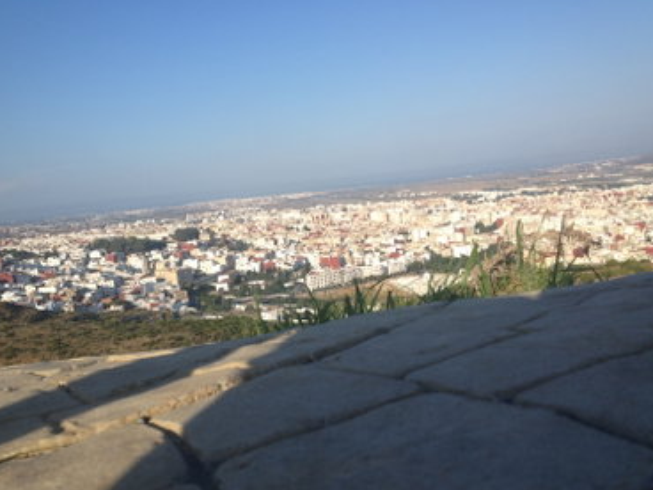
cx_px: 311
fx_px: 717
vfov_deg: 37.7
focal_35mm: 38
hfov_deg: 49.0
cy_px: 259
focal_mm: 4.28
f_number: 2.4
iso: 64
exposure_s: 1/1672
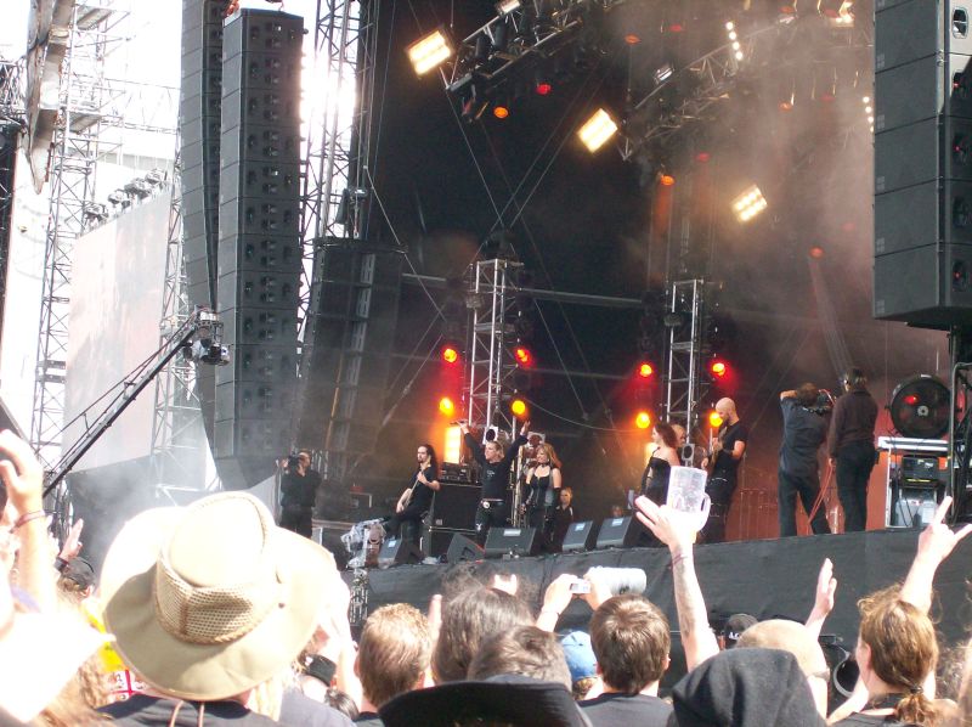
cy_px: 364
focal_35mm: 108
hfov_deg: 18.2
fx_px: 3029
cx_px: 486
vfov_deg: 13.7
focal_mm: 18
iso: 140
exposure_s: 1/189
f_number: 4.8
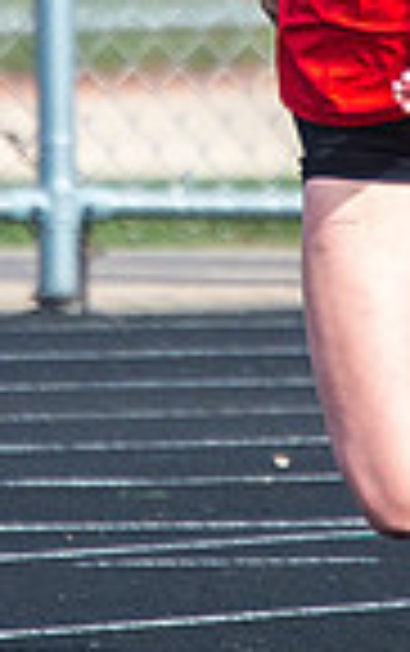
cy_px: -149
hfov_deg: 0.6
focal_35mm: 2209
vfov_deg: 1.0
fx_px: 39376
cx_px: 216
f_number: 5.6
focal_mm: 400
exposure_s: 1/3200
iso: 1000
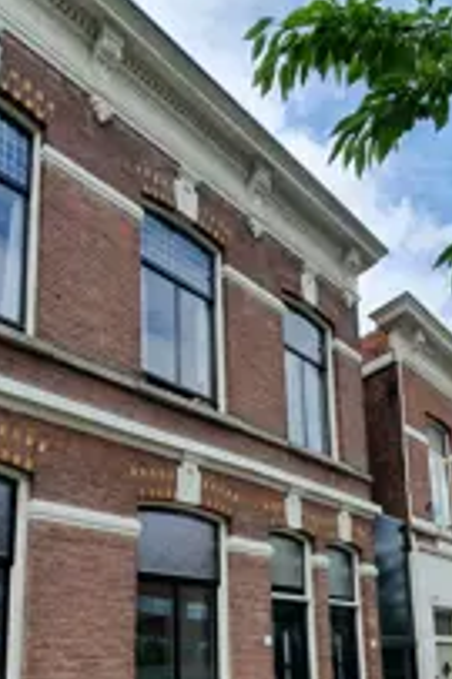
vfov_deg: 54.8
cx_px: 362
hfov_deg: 39.4
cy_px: 542
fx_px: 604
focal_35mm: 32
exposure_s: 1/904
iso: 50
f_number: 2.2
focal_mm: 1.8
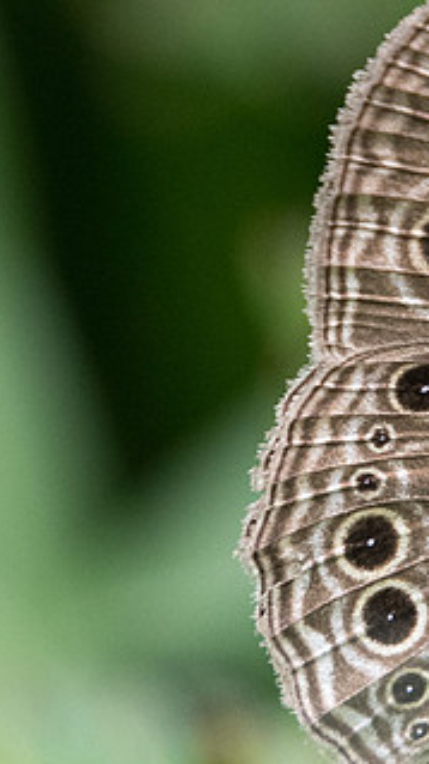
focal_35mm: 2101
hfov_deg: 0.6
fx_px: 42567
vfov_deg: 1.0
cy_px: 368
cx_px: 518
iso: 800
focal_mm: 400
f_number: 6.3
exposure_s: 1/1000
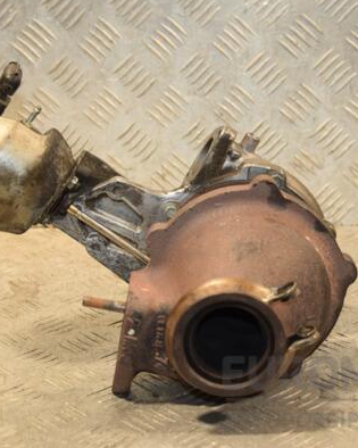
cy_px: 222
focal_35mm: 90
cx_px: 201
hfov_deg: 17.1
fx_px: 1192
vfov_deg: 21.3
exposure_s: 1/125
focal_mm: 42
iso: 800
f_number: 4.8
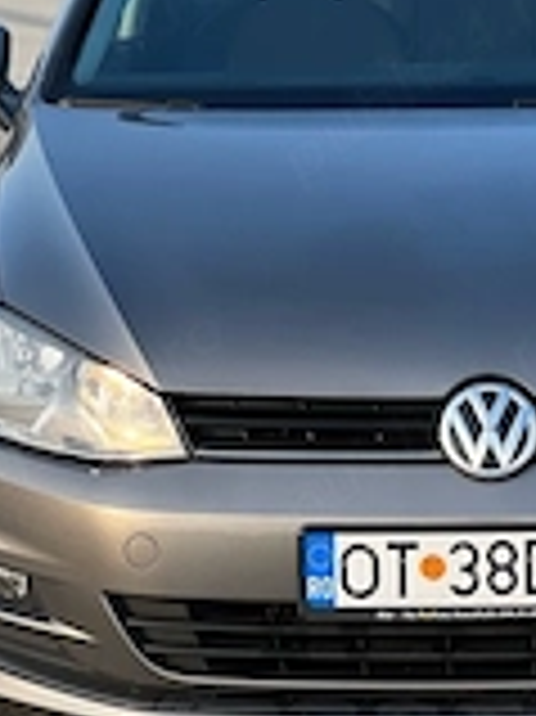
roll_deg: -2.3
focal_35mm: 194
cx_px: 518
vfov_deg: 10.2
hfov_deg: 7.6
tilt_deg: -5.1
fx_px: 4011
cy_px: 126
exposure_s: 1/121
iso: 25
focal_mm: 9
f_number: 2.8
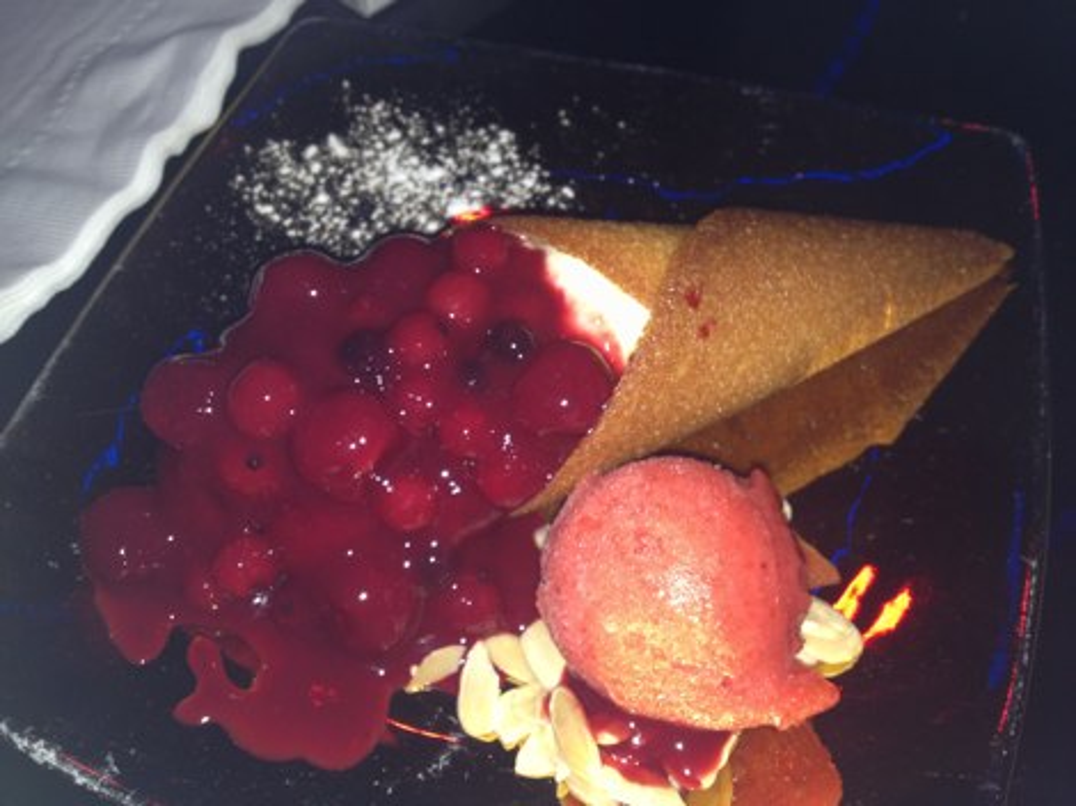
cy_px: 403
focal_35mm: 35
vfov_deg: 40.7
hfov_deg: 52.6
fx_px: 1087
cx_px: 538
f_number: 2.4
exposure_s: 1/23
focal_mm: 4.28
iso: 64
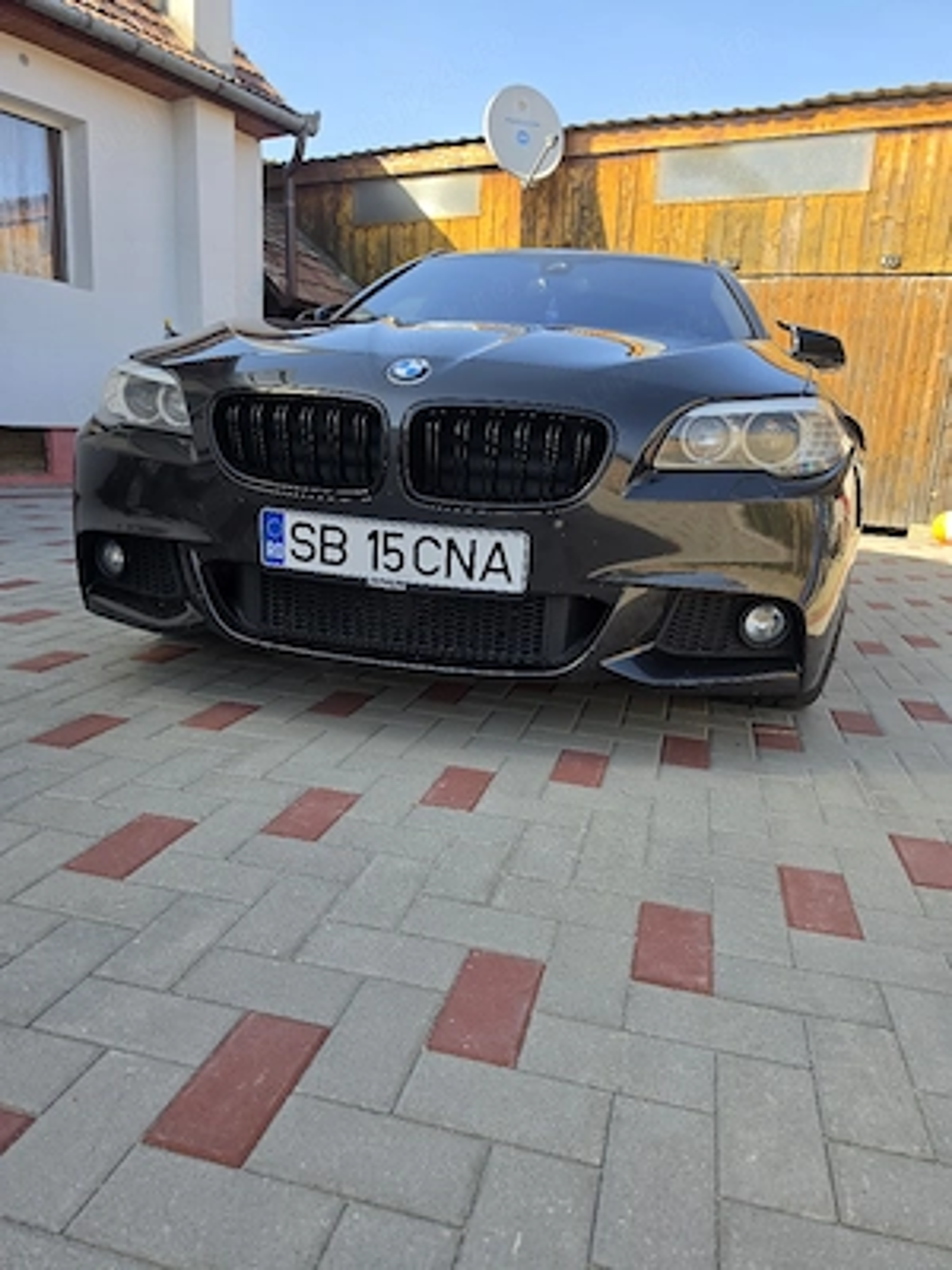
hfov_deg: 58.9
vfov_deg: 73.9
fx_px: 843
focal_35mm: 23
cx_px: 476
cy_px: 635
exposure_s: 1/2500
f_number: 1.4
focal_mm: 6.5
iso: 64
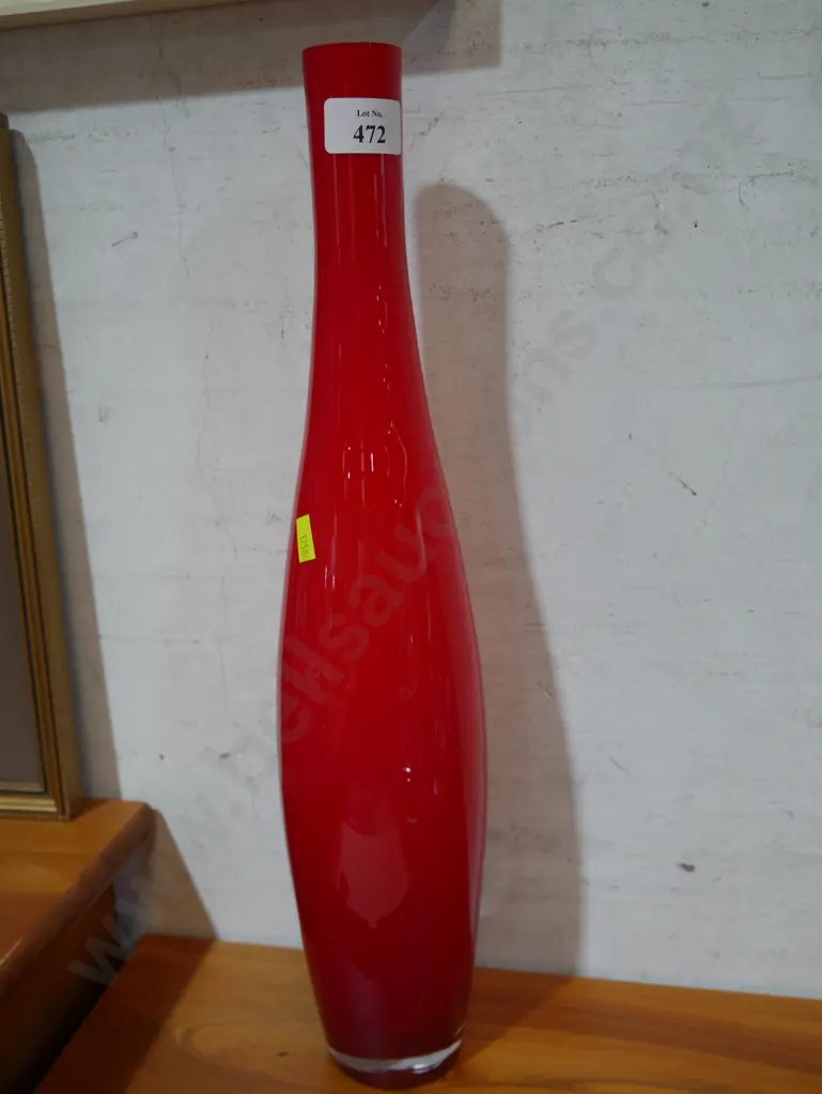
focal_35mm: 34
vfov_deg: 53.9
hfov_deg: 41.8
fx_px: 1076
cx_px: 411
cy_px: 547
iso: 250
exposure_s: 1/60
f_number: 4
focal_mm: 17
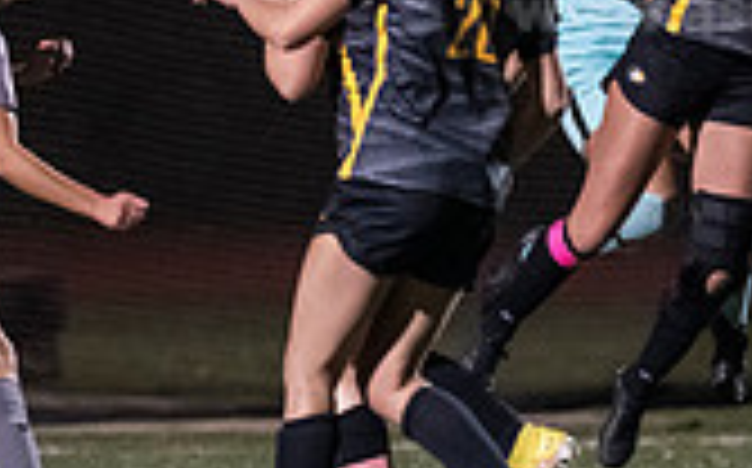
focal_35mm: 1064
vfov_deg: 1.2
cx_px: 306
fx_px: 21784
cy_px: 106
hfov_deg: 2.0
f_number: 2.8
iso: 8000
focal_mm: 300
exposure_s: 1/1000
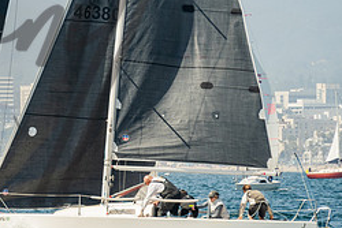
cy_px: 19
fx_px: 6387
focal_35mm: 672
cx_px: -72
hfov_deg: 3.1
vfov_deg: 2.0
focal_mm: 200
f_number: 6.3
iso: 320
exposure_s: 1/800
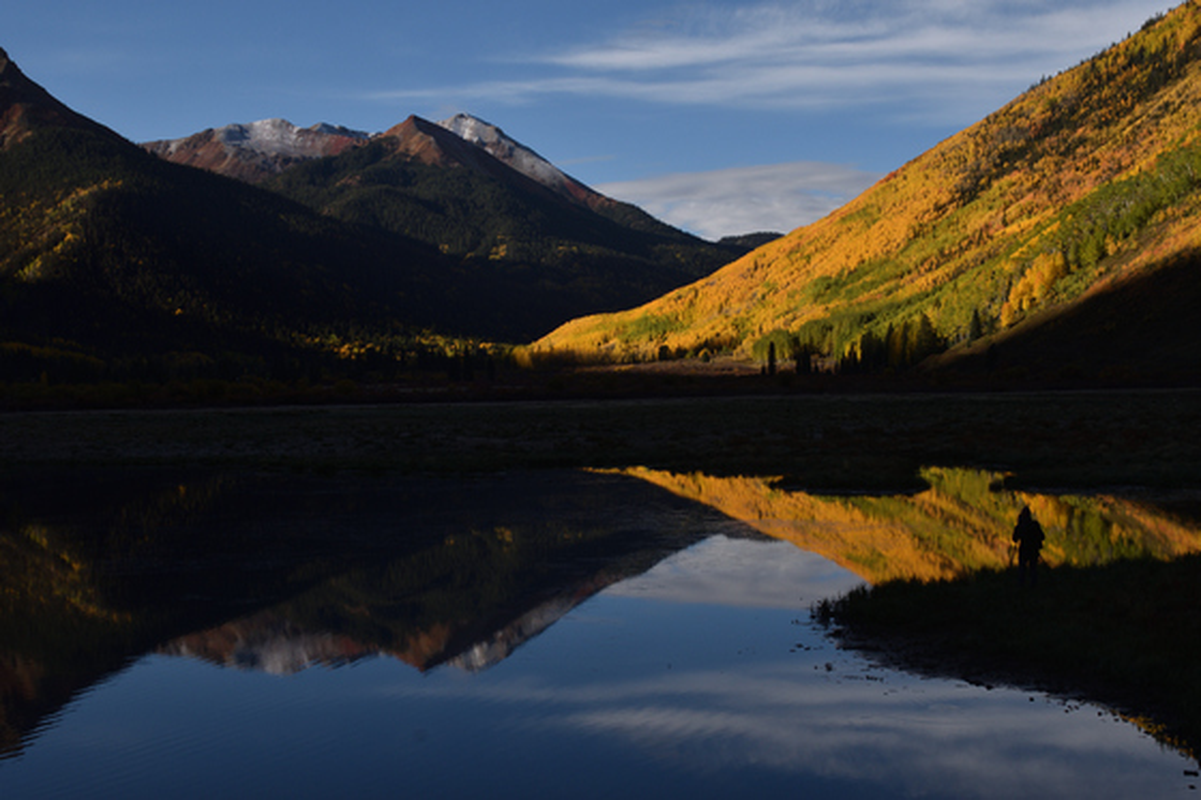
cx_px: 600
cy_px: 400
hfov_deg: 35.1
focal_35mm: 57
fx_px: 1901
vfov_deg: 23.8
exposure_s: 1/500
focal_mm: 38
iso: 200
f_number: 11
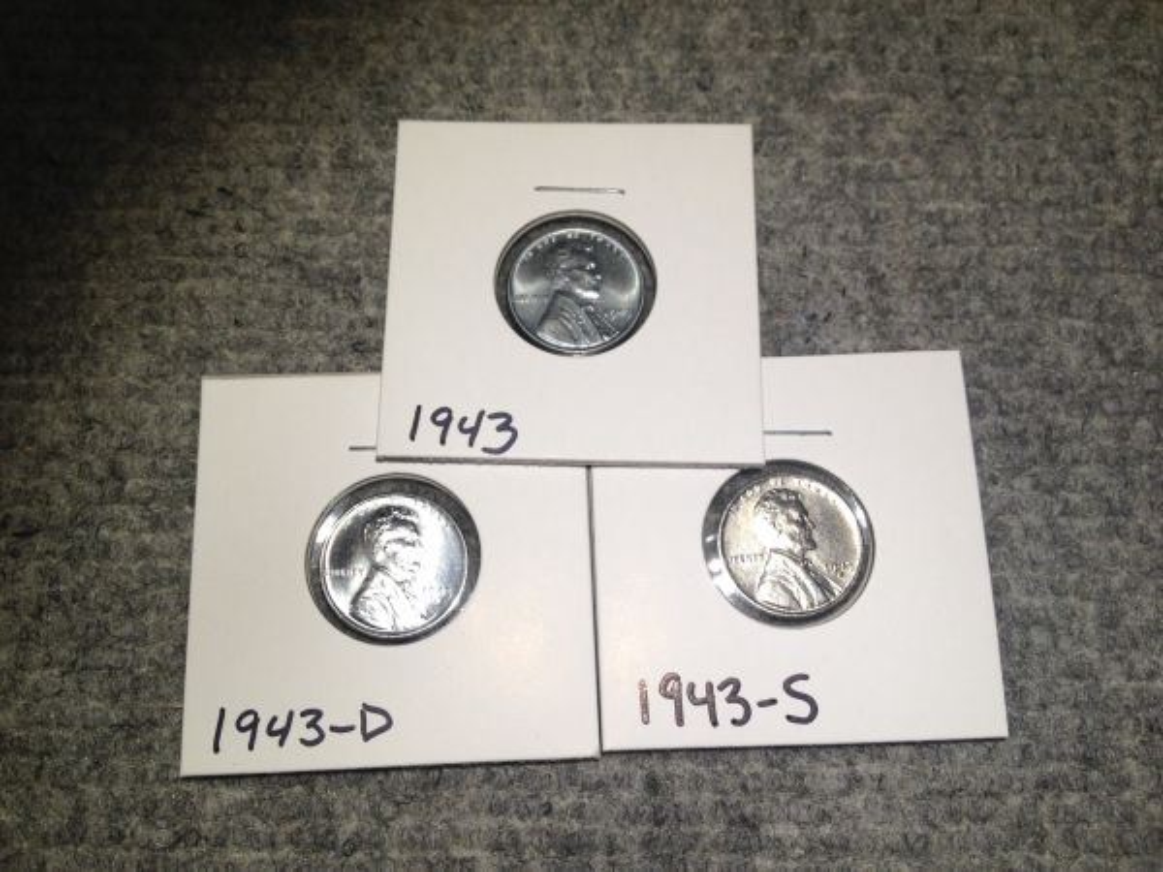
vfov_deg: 40.7
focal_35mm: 35
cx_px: 582
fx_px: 1176
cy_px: 436
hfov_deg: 52.6
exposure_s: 1/120
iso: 80
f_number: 2.4
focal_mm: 4.28
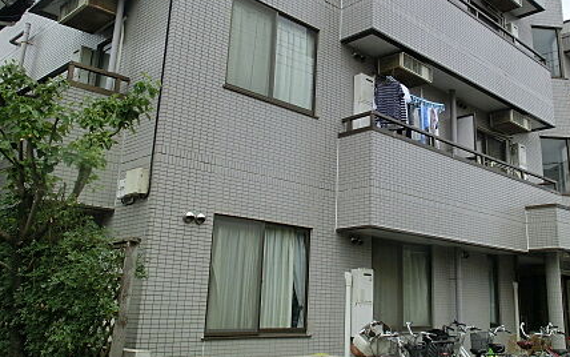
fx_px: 591
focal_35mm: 38
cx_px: 361
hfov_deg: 50.9
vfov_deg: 33.4
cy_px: 129
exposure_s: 1/200
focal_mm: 4.24
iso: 100
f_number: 7.9
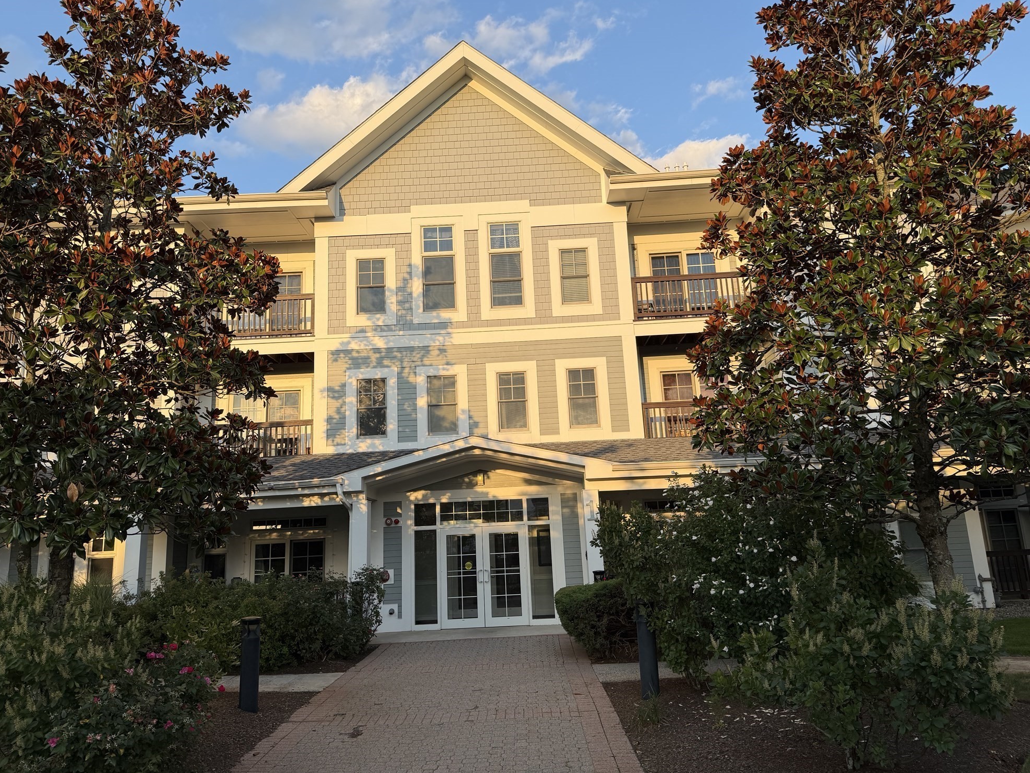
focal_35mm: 25
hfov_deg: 69.4
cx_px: 510
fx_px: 744
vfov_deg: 54.9
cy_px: 372
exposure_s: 1/1410
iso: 80
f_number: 1.78
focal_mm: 6.76
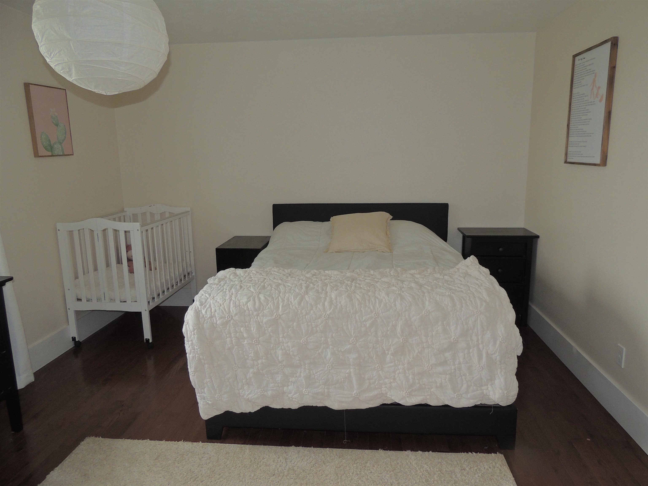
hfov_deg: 71.6
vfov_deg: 56.8
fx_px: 449
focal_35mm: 24
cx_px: 324
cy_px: 243
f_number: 3
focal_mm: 4.3
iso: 200
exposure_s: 1/30
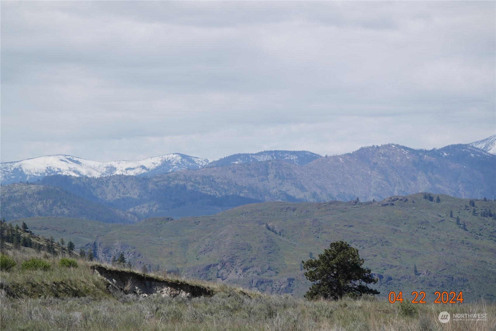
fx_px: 2438
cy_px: 166
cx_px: 248
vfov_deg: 7.8
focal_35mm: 177
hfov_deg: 11.6
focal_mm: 64.84
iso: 100
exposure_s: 1/1000
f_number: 4
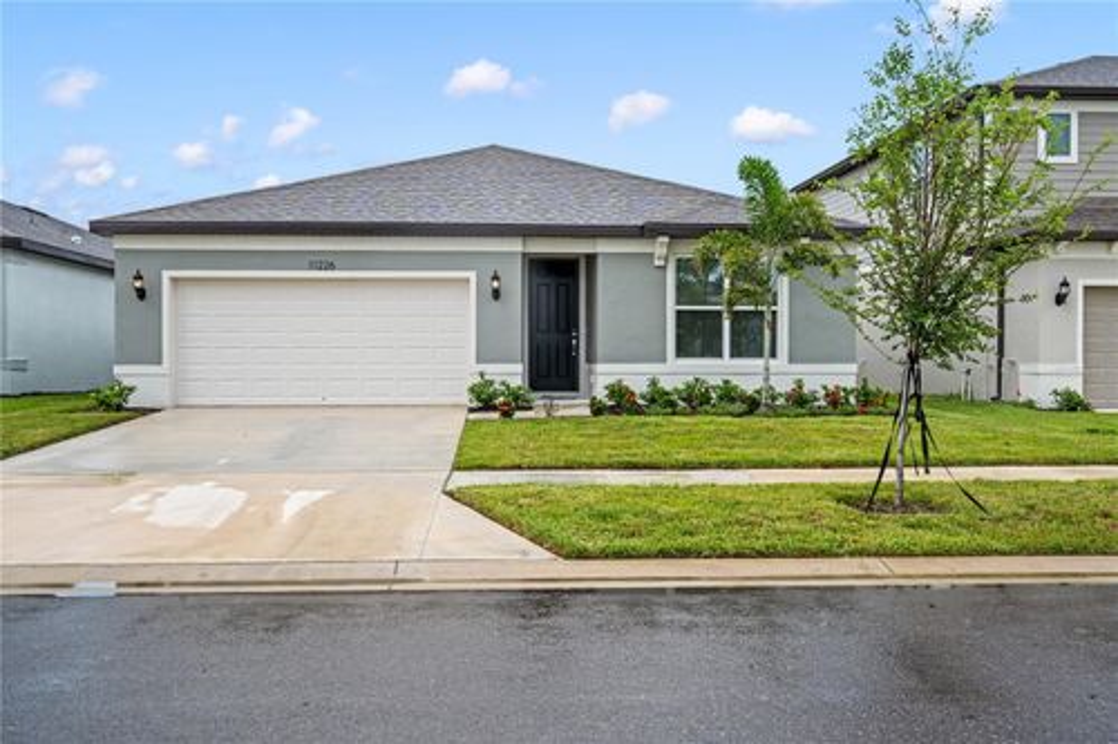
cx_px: 559
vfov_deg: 42.3
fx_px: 962
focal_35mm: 31
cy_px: 372
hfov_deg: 60.3
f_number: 11
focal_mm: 31
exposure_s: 1/25
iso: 100
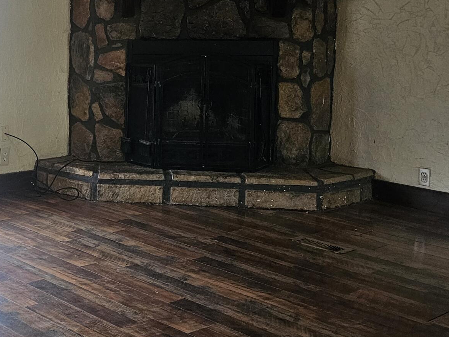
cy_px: 84
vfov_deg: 24.5
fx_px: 765
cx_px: -18
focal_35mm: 59
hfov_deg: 30.0
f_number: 1.7
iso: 320
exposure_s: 1/120
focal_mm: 6.3
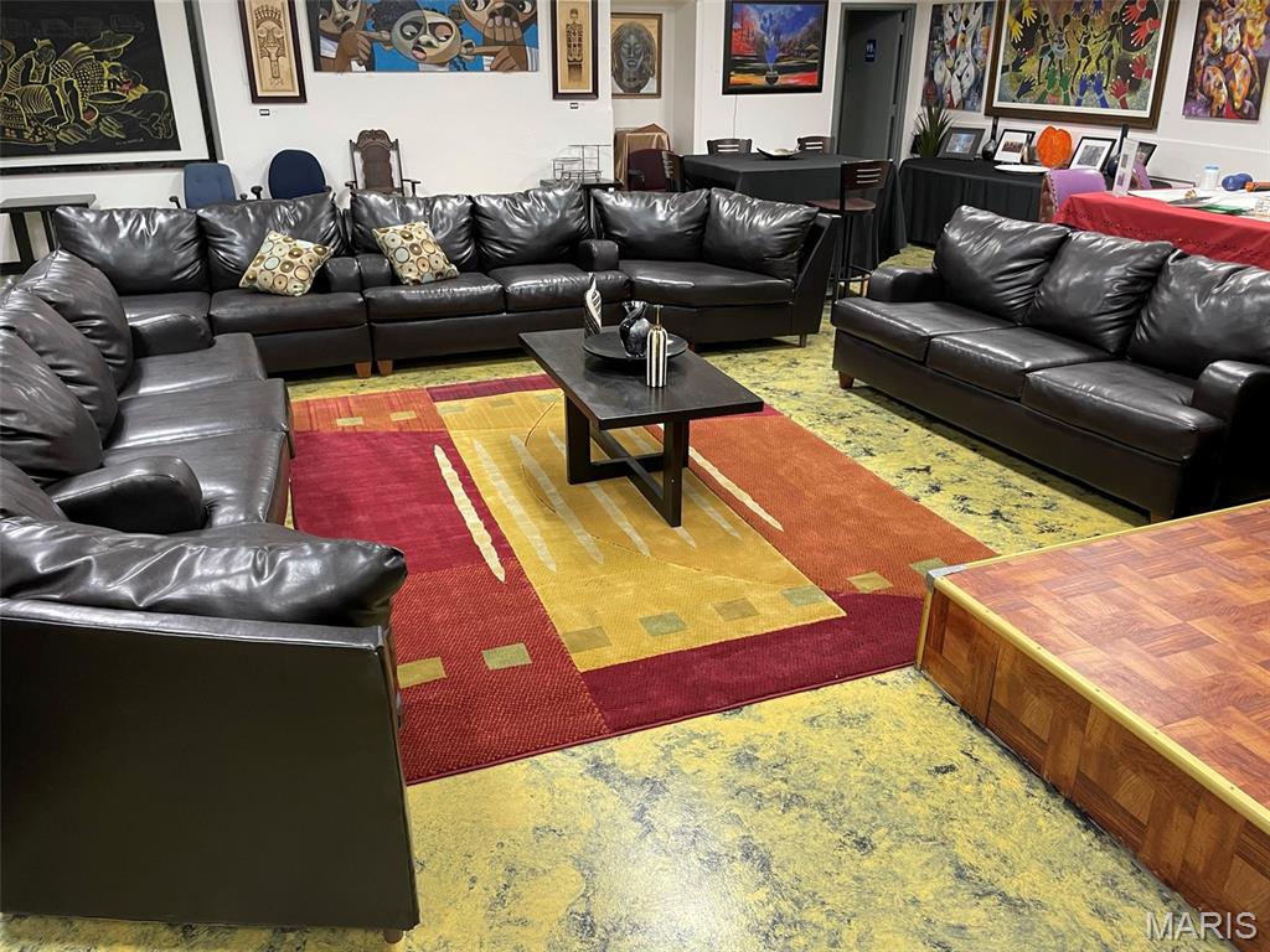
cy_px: 476
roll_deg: -0.1
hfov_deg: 67.3
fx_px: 954
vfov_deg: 53.1
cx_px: 635
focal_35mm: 26
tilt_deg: -23.0
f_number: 1.6
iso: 250
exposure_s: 1/60
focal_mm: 4.2
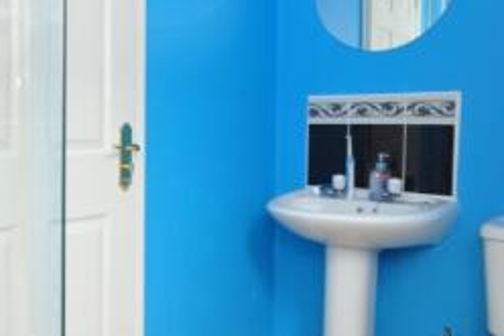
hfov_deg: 41.2
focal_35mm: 46
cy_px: 143
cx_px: 100
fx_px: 639
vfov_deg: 29.4
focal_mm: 11.5
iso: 200
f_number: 4.2
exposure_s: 1/1.6
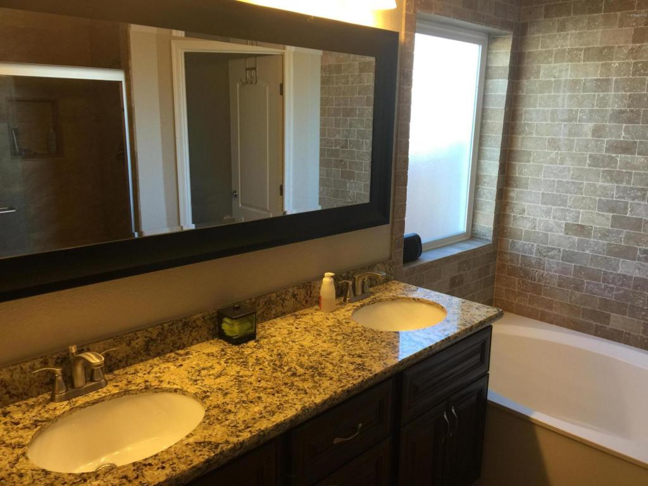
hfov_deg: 61.7
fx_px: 543
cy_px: 243
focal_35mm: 29
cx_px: 324
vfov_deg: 48.2
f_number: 2.2
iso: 40
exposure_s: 1/40
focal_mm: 4.15
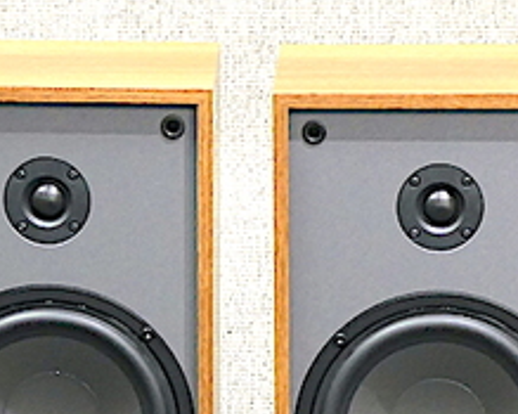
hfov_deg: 9.0
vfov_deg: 7.0
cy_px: 771
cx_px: 246
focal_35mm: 214
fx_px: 3279
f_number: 4.1
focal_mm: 9
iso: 200
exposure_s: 1/3.2
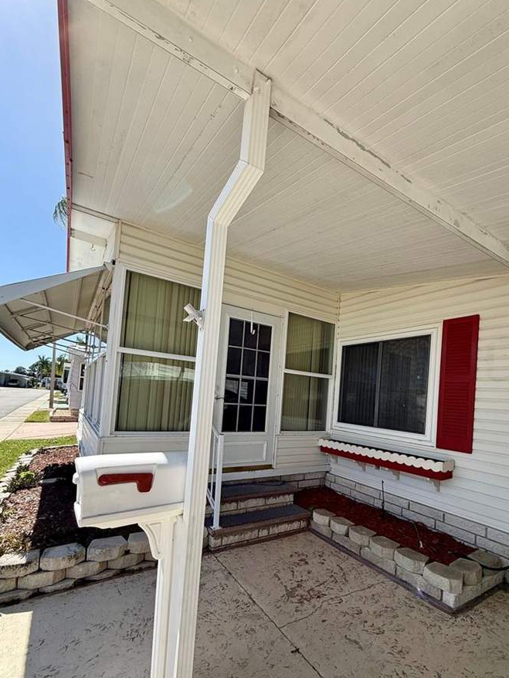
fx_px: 333
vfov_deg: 90.3
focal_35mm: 17
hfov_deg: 74.3
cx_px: 294
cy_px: 391
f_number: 2.2
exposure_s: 1/853
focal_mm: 2.22
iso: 50
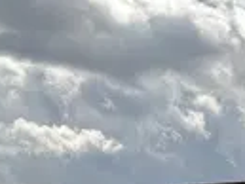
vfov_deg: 8.1
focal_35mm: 178
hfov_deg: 10.2
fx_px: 1261
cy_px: 326
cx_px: 499
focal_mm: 6.76
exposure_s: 1/9091
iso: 80
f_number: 1.78
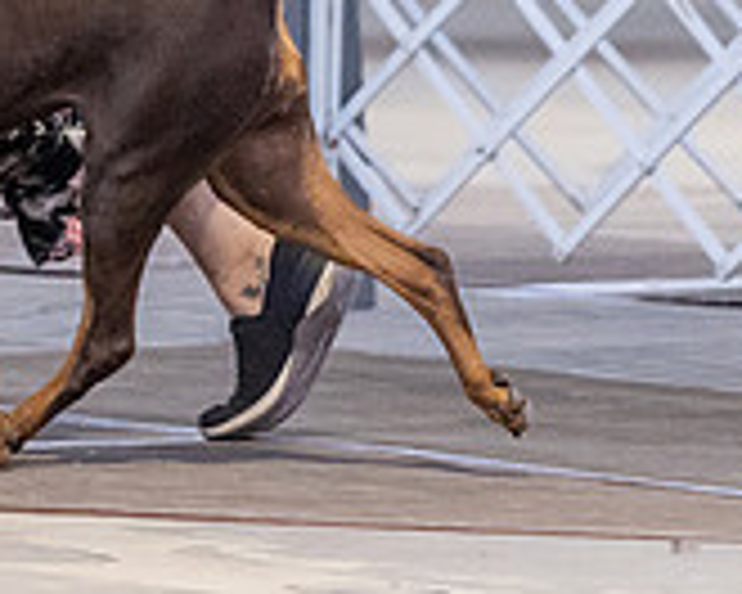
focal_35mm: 538
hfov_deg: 3.6
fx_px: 11815
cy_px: -320
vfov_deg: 2.9
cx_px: -443
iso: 6400
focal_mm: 140
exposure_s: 1/400
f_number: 3.5
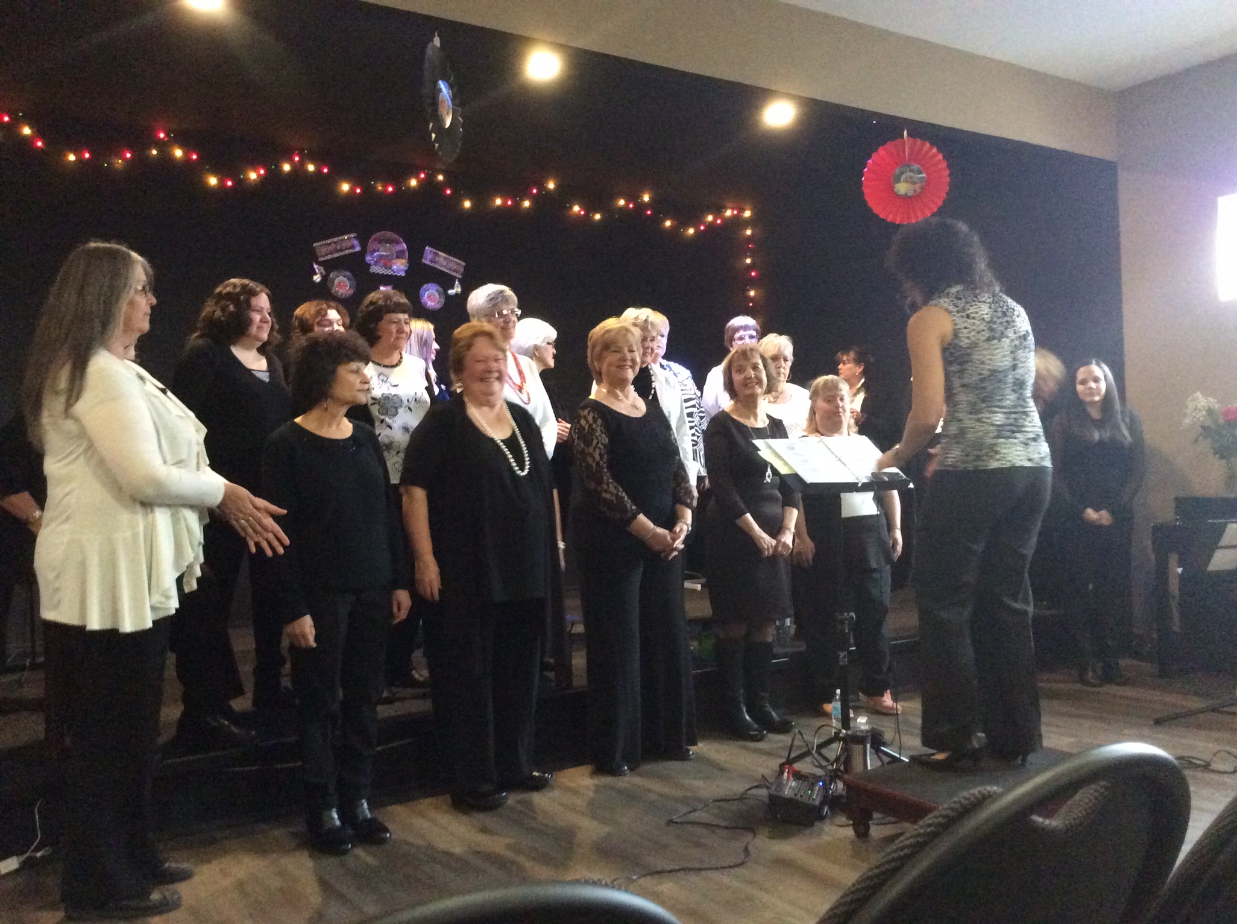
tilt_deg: -0.9
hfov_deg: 56.9
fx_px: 1142
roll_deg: +1.9
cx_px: 618
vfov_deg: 44.0
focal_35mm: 32
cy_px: 462
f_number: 2.4
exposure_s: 1/15
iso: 400
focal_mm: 3.3
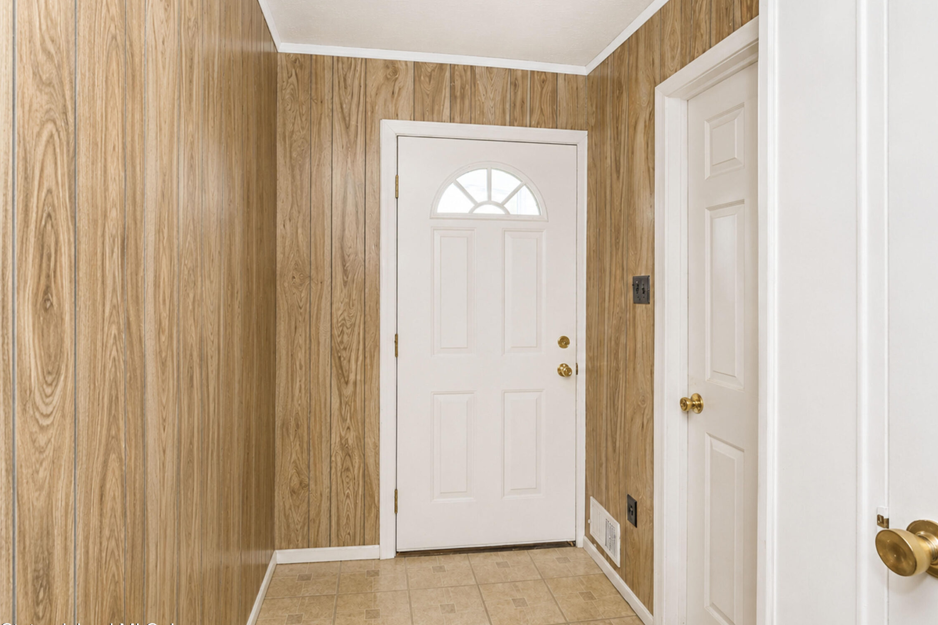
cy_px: 309
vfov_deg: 70.4
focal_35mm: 17
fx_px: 443
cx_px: 467
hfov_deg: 93.3
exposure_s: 1/80
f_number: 8
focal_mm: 10
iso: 1600
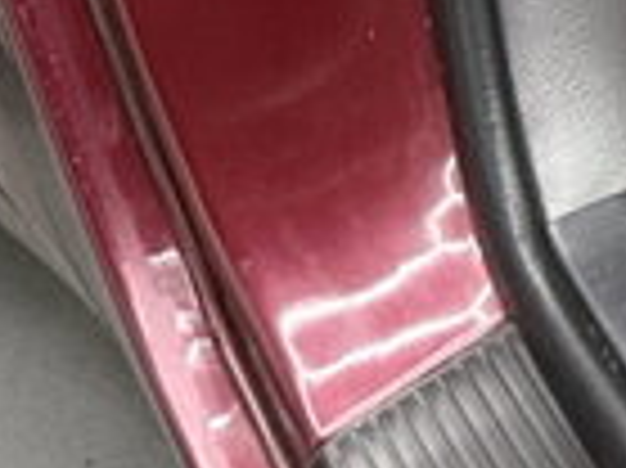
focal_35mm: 177
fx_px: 3198
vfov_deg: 7.1
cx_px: 1815
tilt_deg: -19.3
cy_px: -1102
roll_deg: -2.9
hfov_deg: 9.2
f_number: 1.78
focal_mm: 6.76
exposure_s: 1/50
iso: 250
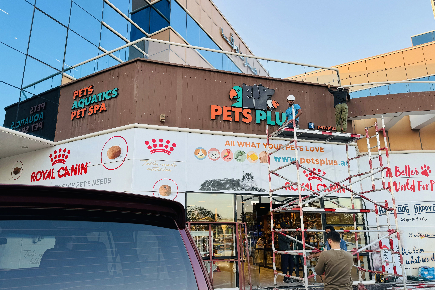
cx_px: 217
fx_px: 302
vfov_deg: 51.2
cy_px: 160
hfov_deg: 71.5
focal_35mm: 25
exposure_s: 1/522
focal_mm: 6.86
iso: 80
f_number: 1.78
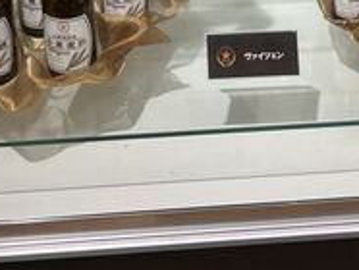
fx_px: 1101
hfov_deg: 18.5
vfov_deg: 12.9
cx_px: 212
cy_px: -193
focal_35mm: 106
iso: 80
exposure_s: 1/100
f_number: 1.6
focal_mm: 5.1
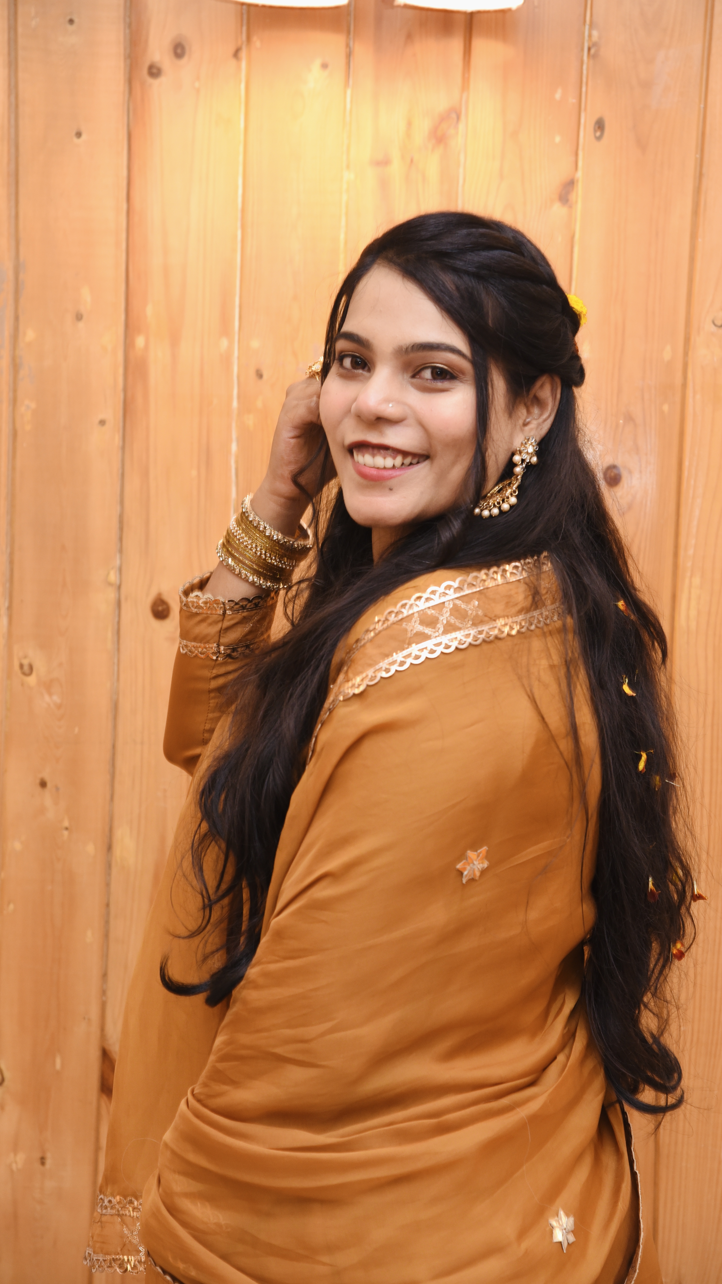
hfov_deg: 15.3
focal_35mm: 79
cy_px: 640
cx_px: 349
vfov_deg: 26.8
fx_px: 2688
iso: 1250
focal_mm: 75
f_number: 5.6
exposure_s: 1/125
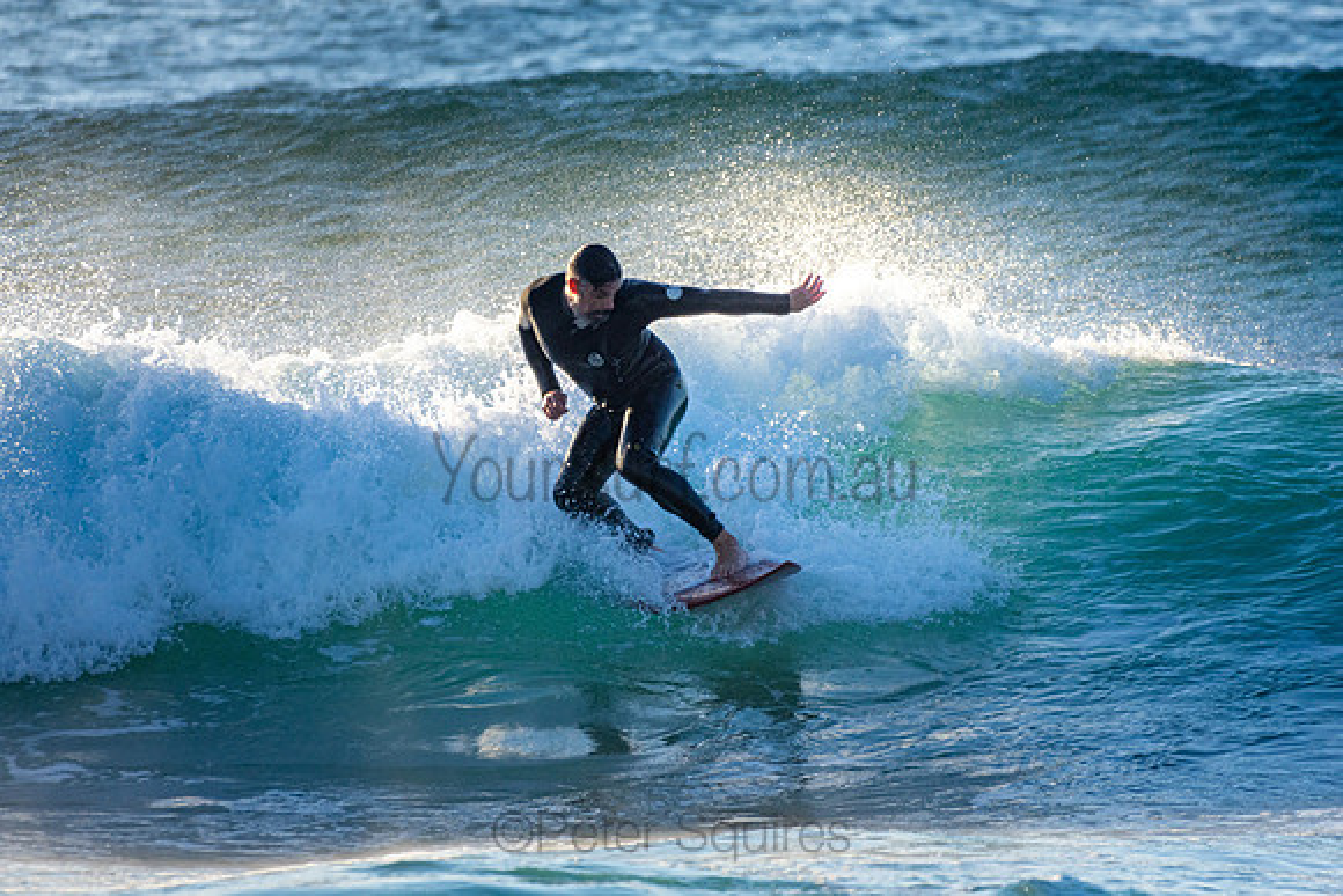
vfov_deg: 1.8
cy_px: 448
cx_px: 672
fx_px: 27984
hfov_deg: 2.7
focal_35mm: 750
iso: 400
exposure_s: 1/1250
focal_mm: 500
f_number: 5.6
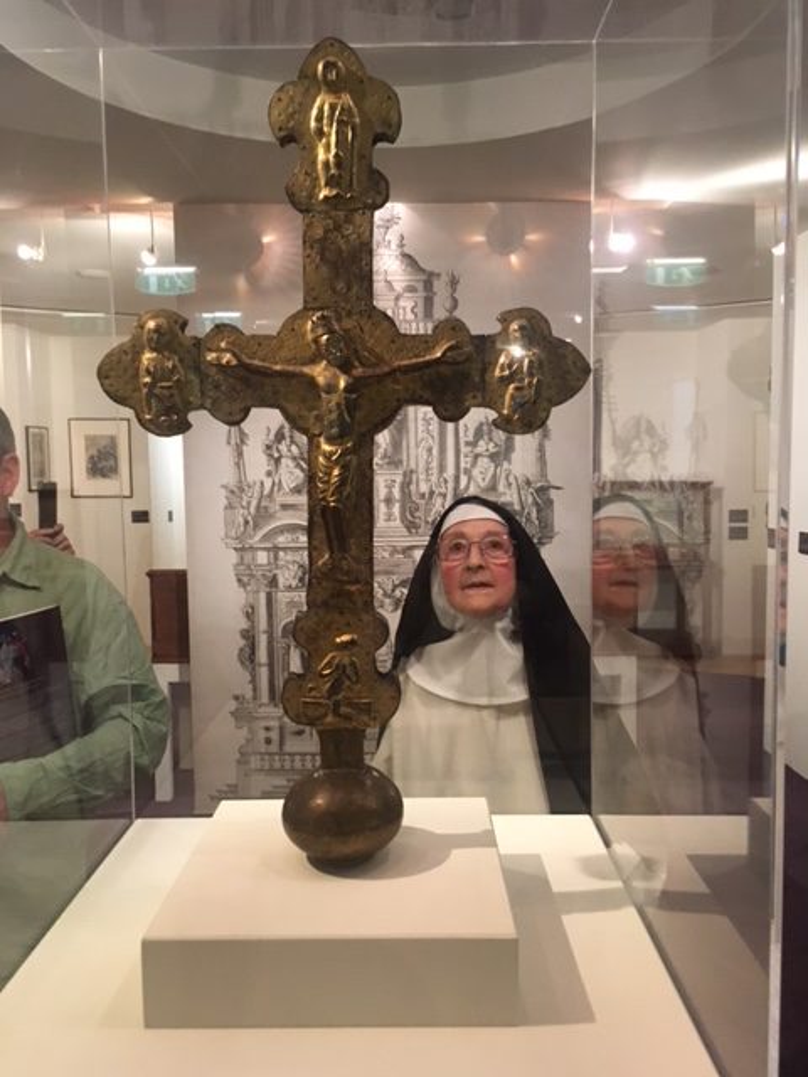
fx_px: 903
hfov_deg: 48.2
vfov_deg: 61.7
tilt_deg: -4.4
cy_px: 538
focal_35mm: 29
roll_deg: +0.8
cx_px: 404
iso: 200
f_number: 2.2
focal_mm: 4.15
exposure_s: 1/25
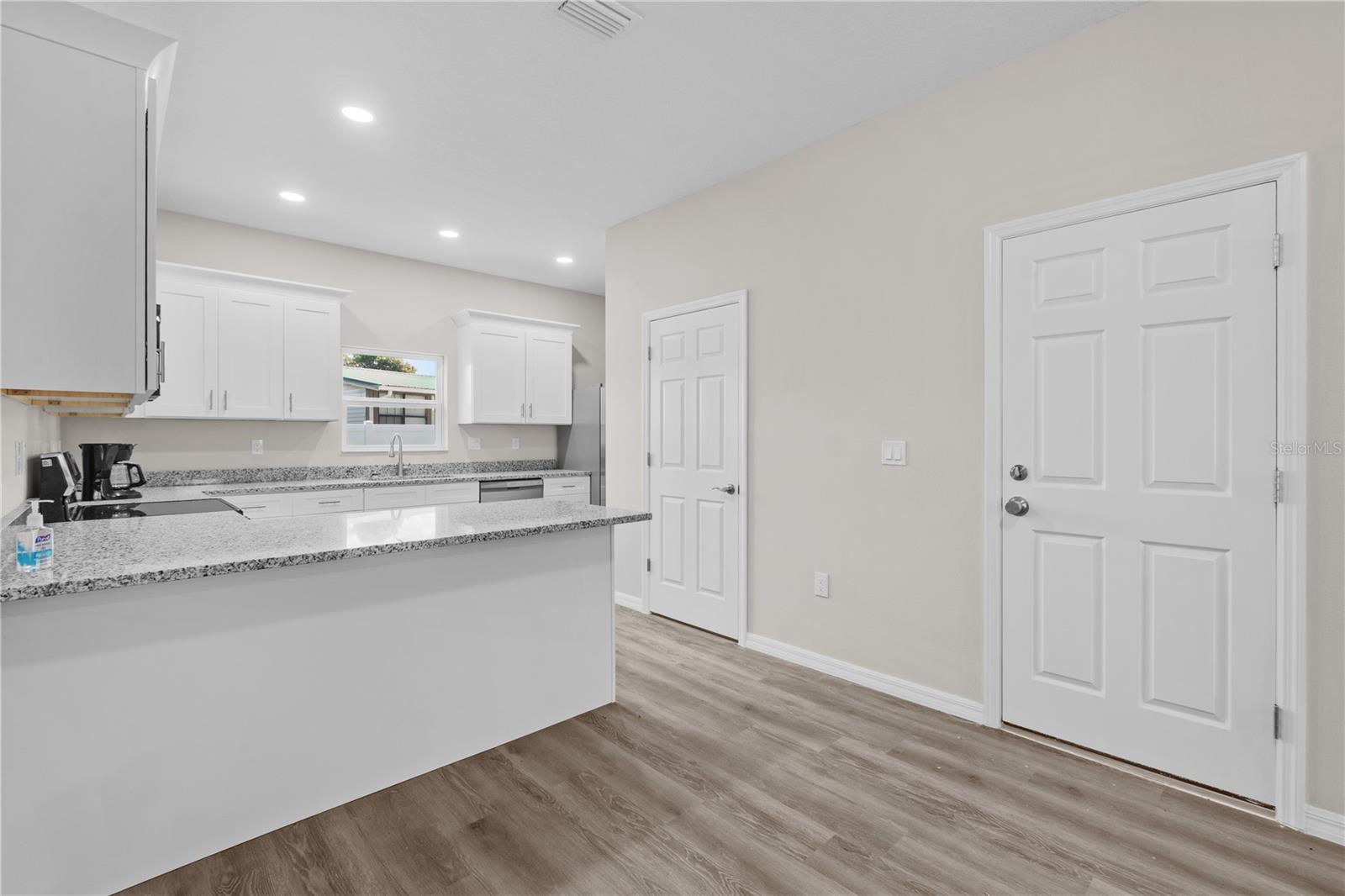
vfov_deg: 77.3
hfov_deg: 100.4
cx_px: 672
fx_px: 560
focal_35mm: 15
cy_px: 448
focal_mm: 10
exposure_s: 4
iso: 100
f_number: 7.1
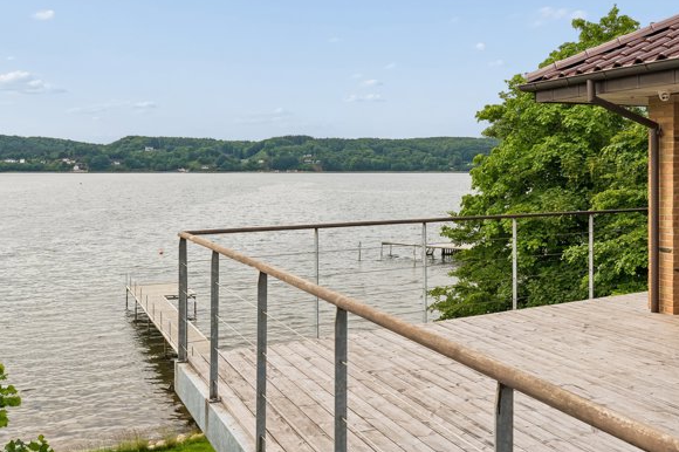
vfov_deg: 32.7
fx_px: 767
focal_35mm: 41
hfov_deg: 47.7
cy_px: 167
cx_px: 355
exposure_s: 1/400
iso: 200
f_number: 8
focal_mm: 29.5
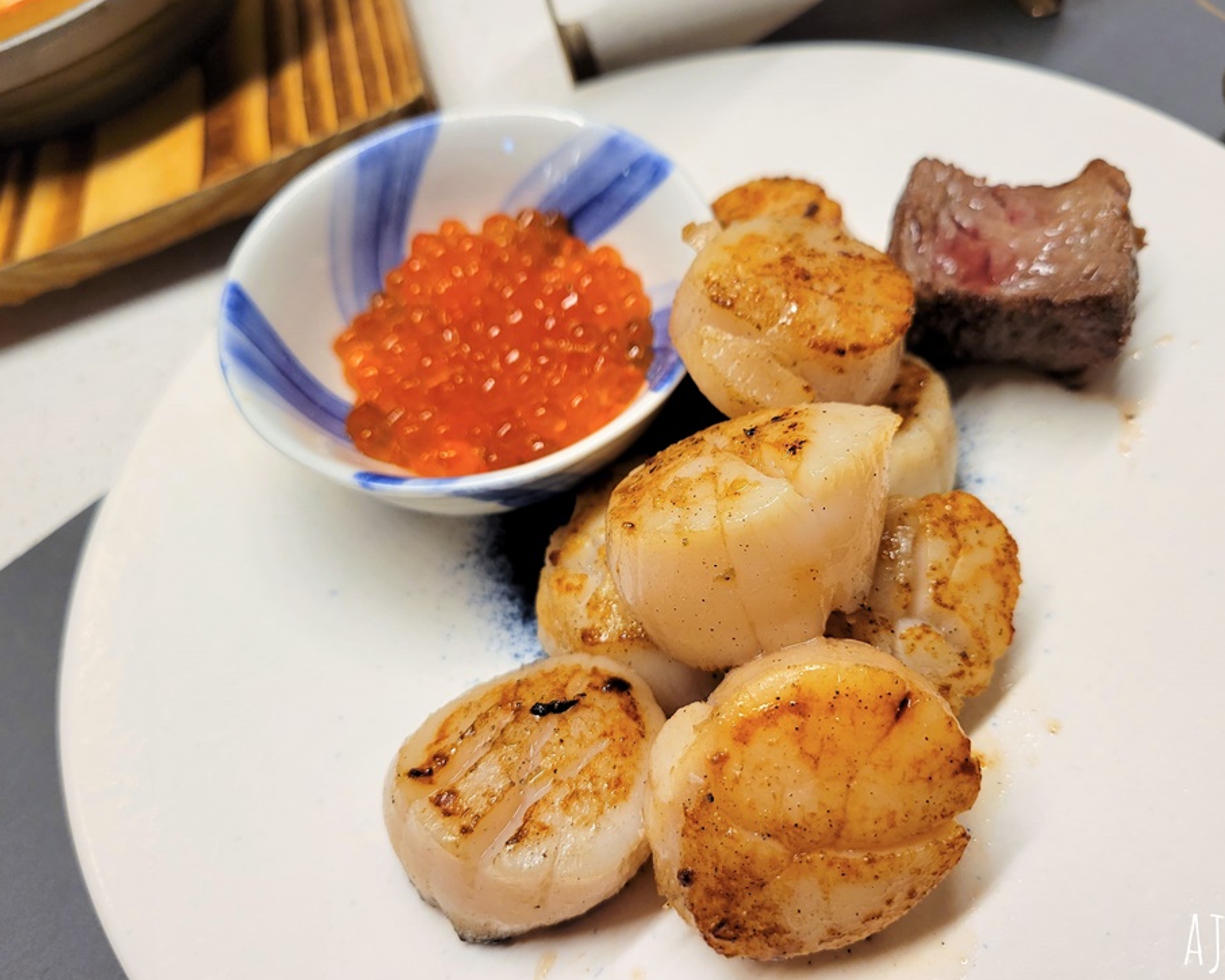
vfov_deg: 51.5
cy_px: 480
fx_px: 1015
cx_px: 663
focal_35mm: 28
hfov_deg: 62.1
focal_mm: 5.4
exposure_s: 1/120
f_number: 1.8
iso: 250
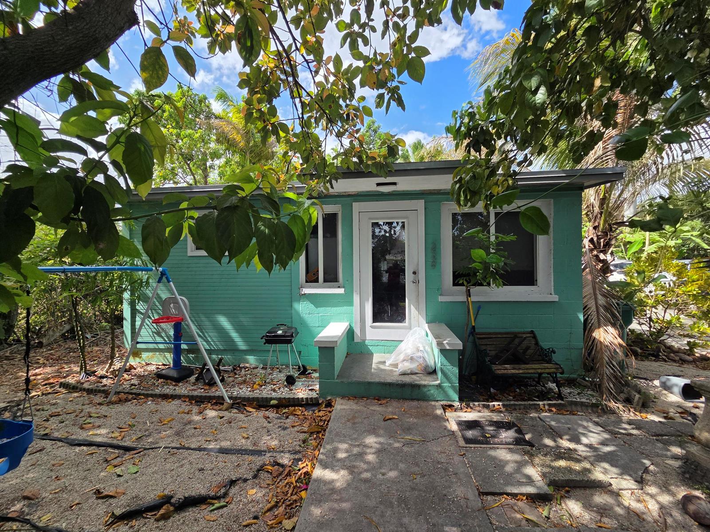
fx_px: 267
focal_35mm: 13
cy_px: 266
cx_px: 355
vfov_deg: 89.9
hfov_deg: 106.2
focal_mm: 2.2
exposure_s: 1/1024
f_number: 2.2
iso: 50
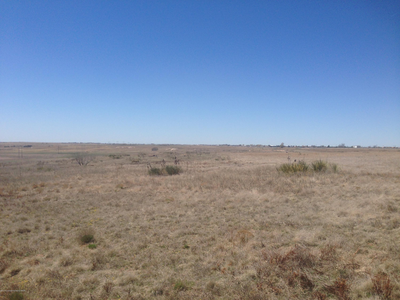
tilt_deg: -2.6
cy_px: 150
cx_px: 200
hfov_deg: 55.4
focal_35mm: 33
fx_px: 381
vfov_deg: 42.9
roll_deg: -0.1
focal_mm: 4.12
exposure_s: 1/2463
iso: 50
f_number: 2.4
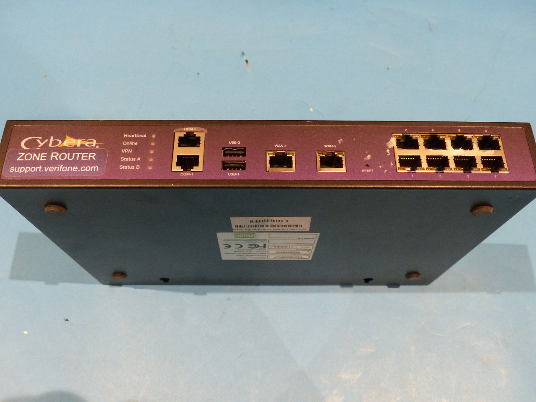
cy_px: 201
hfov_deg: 60.0
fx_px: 465
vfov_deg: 46.8
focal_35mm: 30
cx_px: 268
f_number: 2.8
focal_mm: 5.5
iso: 400
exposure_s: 1/40
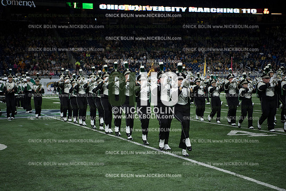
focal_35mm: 70
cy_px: 96
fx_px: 556
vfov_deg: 19.5
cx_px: 143
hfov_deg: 28.8
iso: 1250
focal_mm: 70
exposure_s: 1/1250
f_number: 2.8
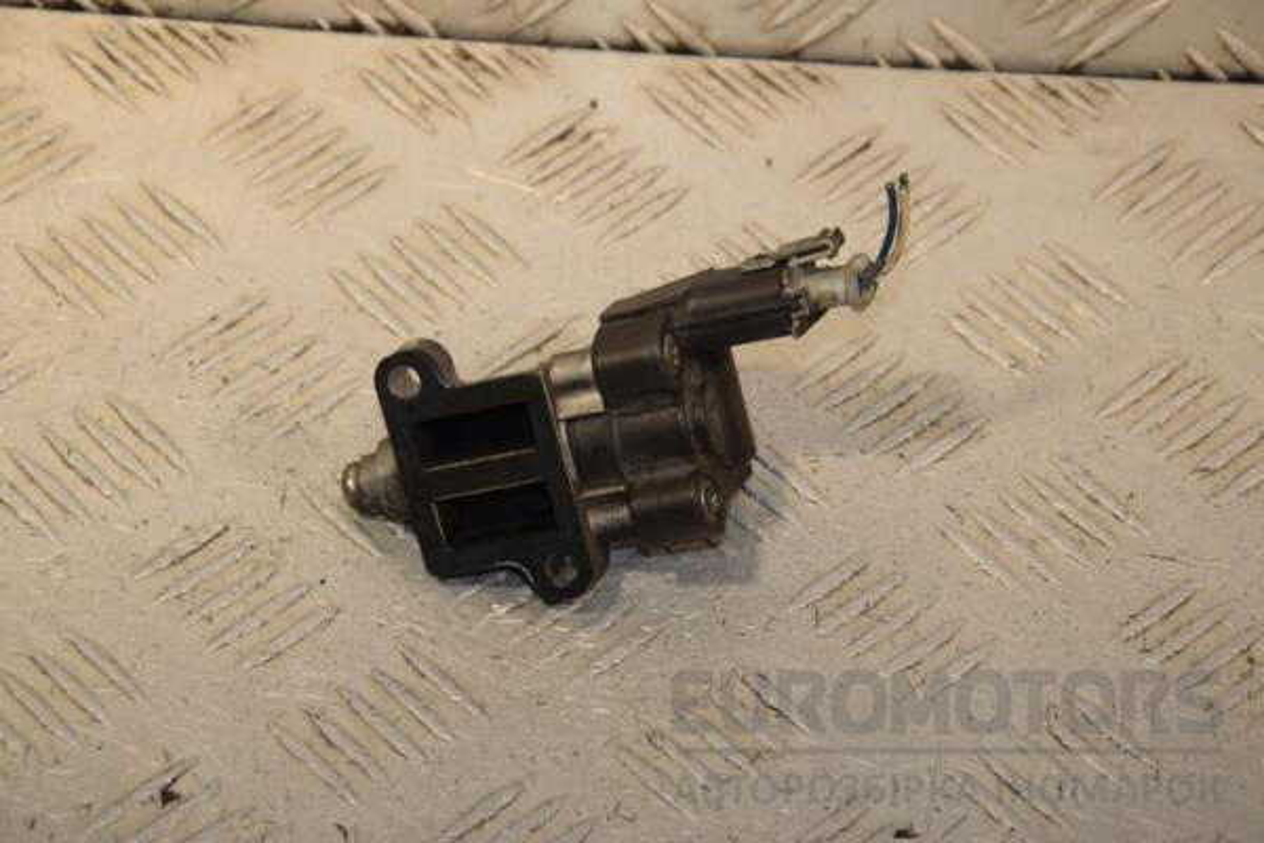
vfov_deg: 10.8
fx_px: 4476
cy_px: 422
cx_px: 632
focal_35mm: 128
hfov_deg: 16.1
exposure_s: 1/200
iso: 800
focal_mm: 85
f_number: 8
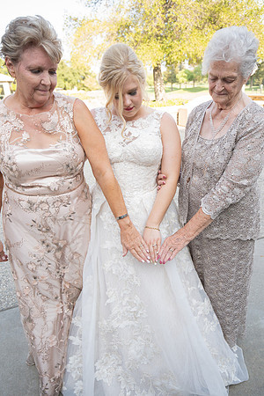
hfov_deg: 49.6
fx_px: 286
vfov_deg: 69.4
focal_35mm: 26
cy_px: 198
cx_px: 132
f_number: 4.5
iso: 200
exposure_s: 1/80
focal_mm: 26
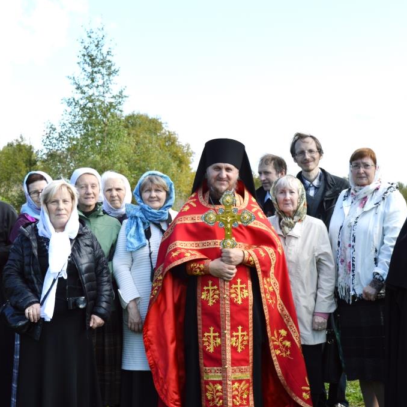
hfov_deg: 22.4
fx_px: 1024
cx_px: 246
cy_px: 203
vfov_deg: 22.5
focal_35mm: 77
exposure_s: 1/200
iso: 100
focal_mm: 40
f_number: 6.3
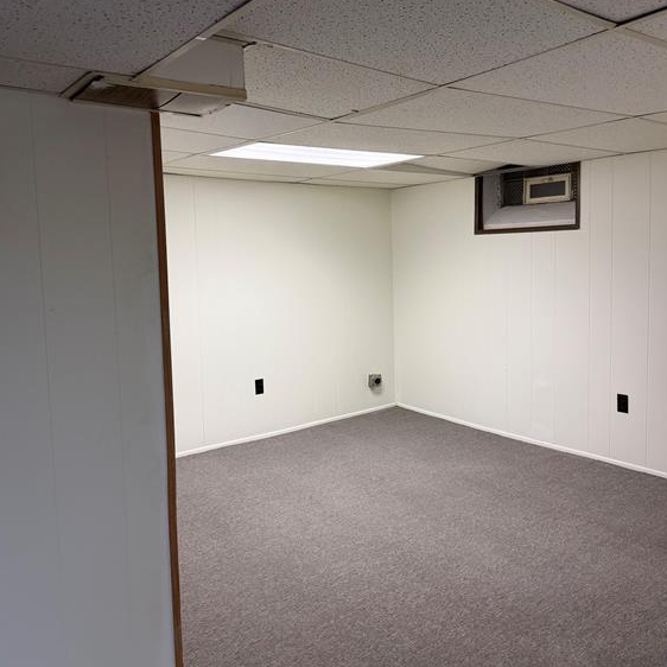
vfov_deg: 55.6
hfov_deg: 55.6
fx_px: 632
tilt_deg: -4.3
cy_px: 307
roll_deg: +1.7
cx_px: 331
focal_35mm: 29
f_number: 1.78
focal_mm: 6.76
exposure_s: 1/120
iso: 250
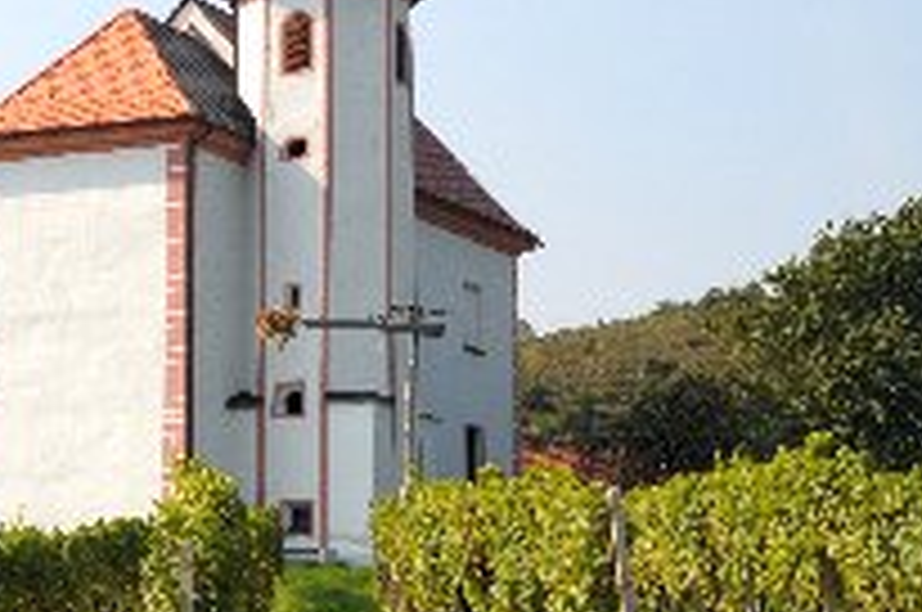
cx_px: 326
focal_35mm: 111
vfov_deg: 12.3
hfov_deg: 18.4
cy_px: 126
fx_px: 2838
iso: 400
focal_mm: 34
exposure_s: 1/500
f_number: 11
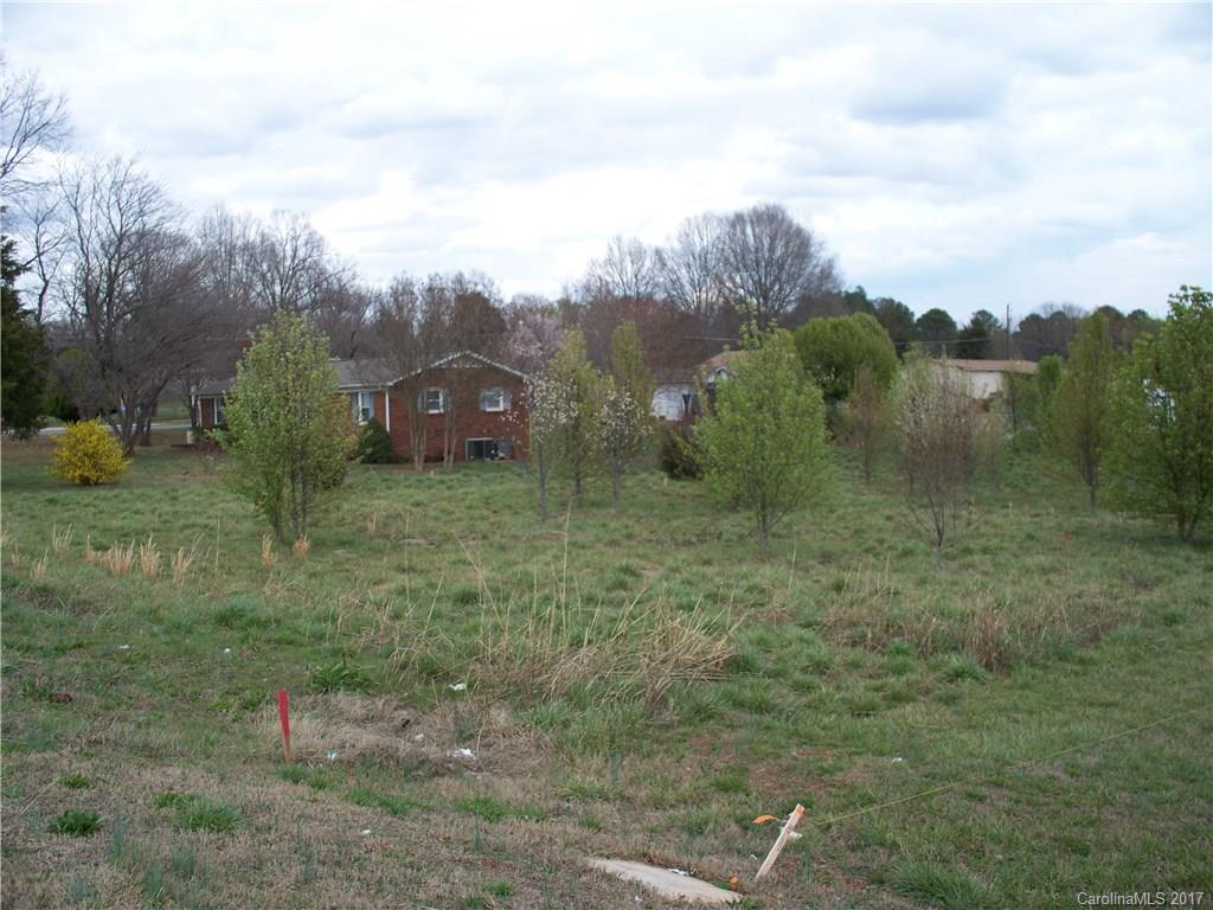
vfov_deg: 39.7
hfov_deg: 51.4
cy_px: 455
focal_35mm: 36
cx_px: 606
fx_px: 1261
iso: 64
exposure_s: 1/500
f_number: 2.8
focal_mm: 7.54
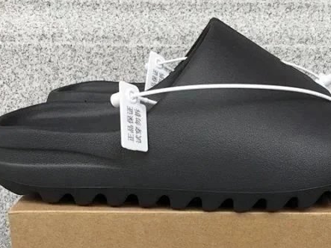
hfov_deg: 34.3
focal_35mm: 56
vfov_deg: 25.6
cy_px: 204
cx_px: 197
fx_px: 535
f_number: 2.4
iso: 25
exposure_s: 1/112
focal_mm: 3.3
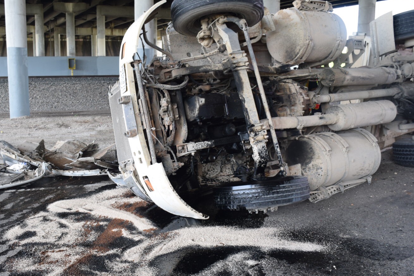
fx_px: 425
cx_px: 165
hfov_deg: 51.5
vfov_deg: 35.9
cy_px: 141
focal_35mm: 37
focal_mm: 20
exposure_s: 1/125
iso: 400
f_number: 5.6
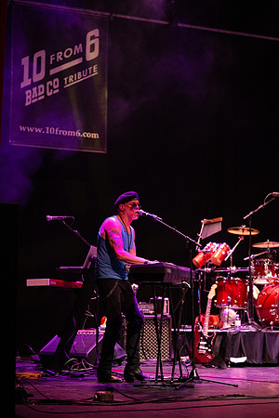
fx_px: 976
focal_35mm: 84
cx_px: 140
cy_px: 209
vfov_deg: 24.2
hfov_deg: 16.3
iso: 3200
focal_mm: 84
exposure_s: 1/320
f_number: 2.8
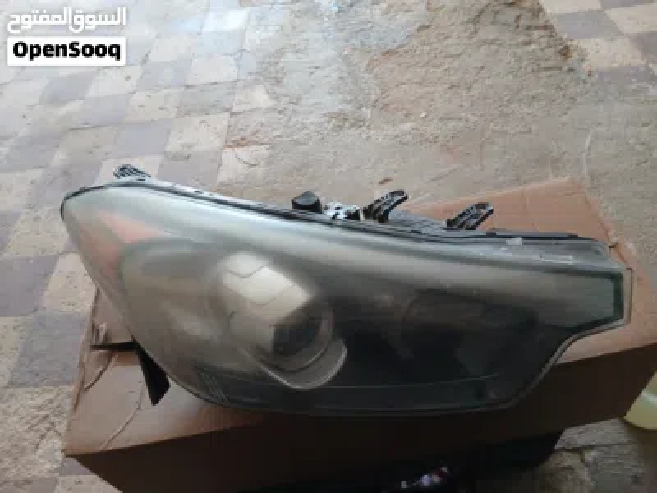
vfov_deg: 53.1
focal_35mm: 26
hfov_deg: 67.3
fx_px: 493
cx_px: 328
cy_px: 246
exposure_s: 1/33.3
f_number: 1.8
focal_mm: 3.98
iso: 250
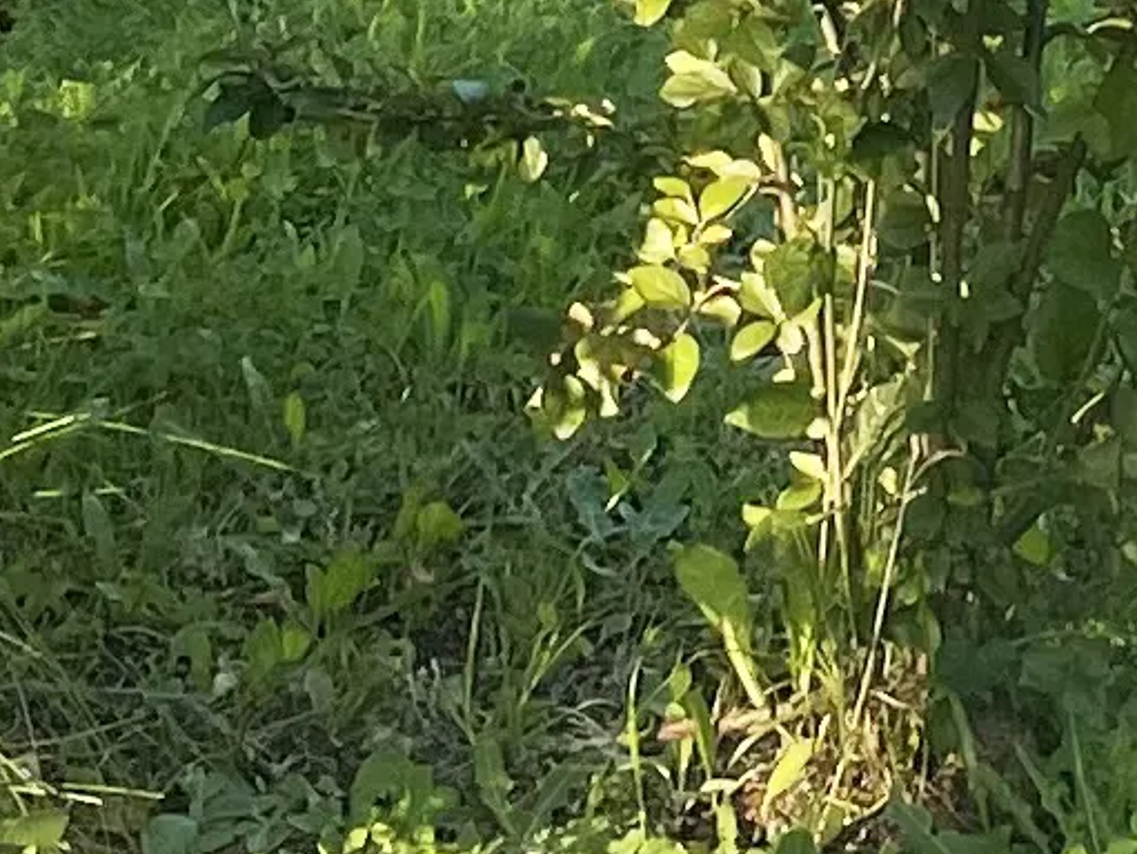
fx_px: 6738
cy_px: -1817
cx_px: 1449
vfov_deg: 6.5
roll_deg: -1.9
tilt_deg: +1.4
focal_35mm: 205
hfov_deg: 9.5
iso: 32
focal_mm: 4.2
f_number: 1.6
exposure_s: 1/487
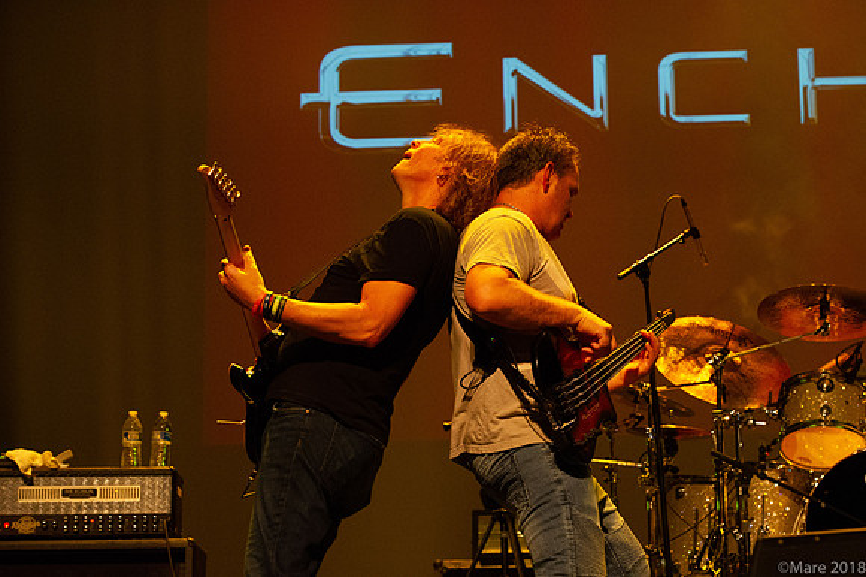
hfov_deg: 22.6
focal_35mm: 90
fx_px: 2164
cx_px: 433
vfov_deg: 15.2
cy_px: 288
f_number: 6.3
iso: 8000
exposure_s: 1/160
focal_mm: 90
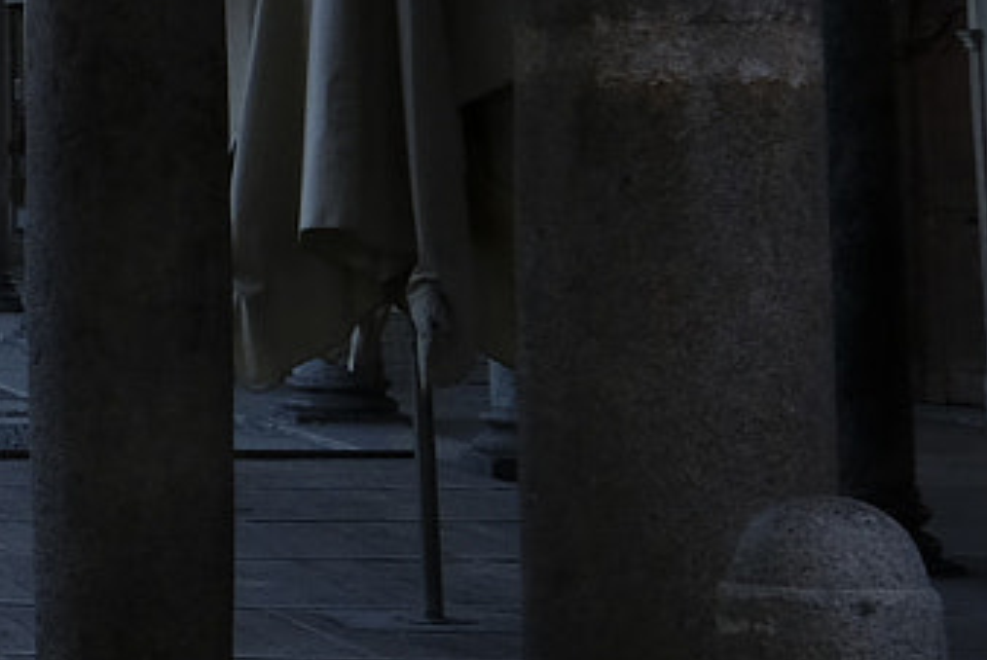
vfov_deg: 8.7
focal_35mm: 156
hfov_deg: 11.2
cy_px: -251
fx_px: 4281
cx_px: -1320
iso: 800
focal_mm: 21.9
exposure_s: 1/60
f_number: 11
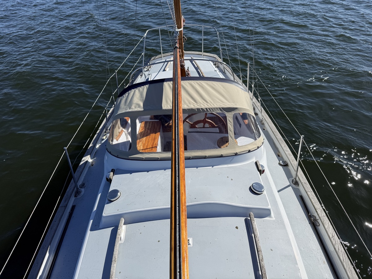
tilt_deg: -36.2
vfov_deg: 56.8
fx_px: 258
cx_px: 186
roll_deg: +1.9
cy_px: 140
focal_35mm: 24
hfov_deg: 71.6
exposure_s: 1/7353
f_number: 1.78
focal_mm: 6.76
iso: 80
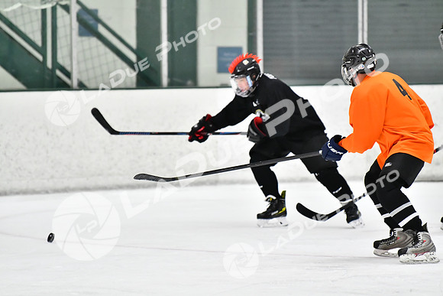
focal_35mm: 300
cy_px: 148
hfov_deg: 6.9
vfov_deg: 4.6
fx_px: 3692
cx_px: 222
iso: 5000
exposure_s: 1/1250
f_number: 2.8
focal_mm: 200
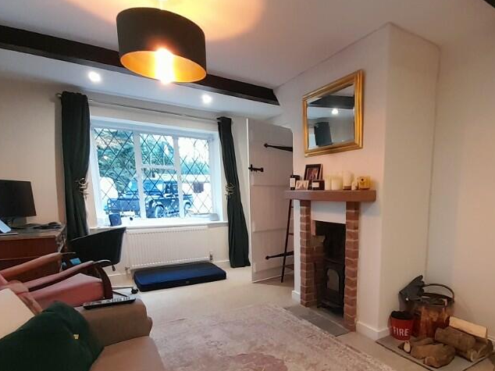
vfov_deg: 62.0
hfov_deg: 77.2
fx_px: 300
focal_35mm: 21
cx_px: 317
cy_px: 245
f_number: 2.2
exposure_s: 1/25
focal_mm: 1.13
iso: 250
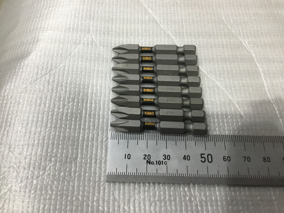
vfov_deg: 45.4
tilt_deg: -64.0
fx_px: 254
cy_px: 106
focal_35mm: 31
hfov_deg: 58.4
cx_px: 142
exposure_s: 1/20
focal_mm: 3.3
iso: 200
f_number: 2.4
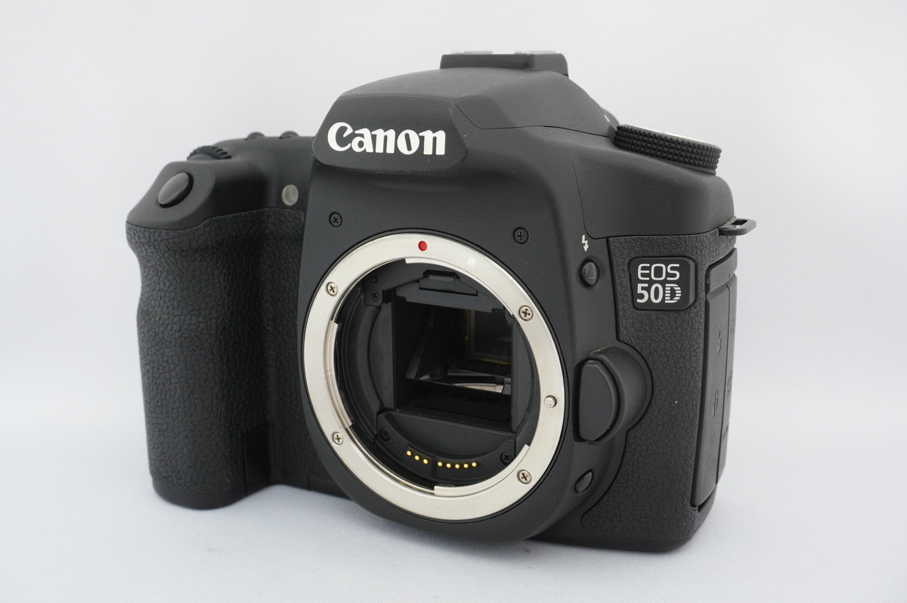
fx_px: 944
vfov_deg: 35.4
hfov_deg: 51.3
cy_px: 302
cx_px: 454
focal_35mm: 38
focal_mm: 25
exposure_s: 1/2.5
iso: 400
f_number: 11
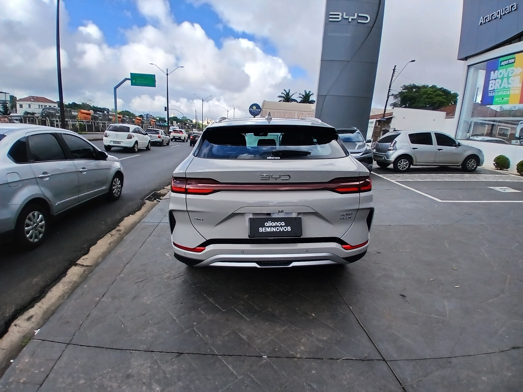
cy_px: 196
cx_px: 262
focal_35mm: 17
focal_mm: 1.4
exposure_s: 1/833
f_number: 2.2
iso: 50
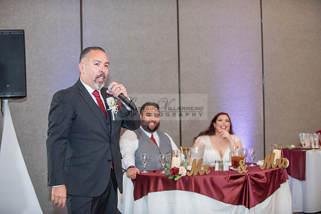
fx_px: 624
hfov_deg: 28.8
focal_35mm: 70
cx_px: 160
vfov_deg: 19.5
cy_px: 107
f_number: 2.8
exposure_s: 1/250
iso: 3200
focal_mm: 70
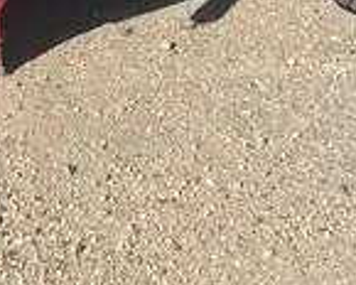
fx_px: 1349
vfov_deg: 10.4
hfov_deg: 15.0
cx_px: 250
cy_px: -399
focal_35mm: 128
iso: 50
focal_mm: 5.1
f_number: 1.6
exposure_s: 1/2755
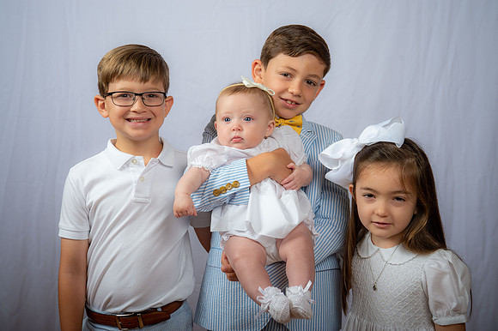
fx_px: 802
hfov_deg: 34.5
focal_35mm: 58
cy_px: 166
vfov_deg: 23.4
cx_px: 249
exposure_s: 1/200
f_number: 6.3
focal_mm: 58
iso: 250
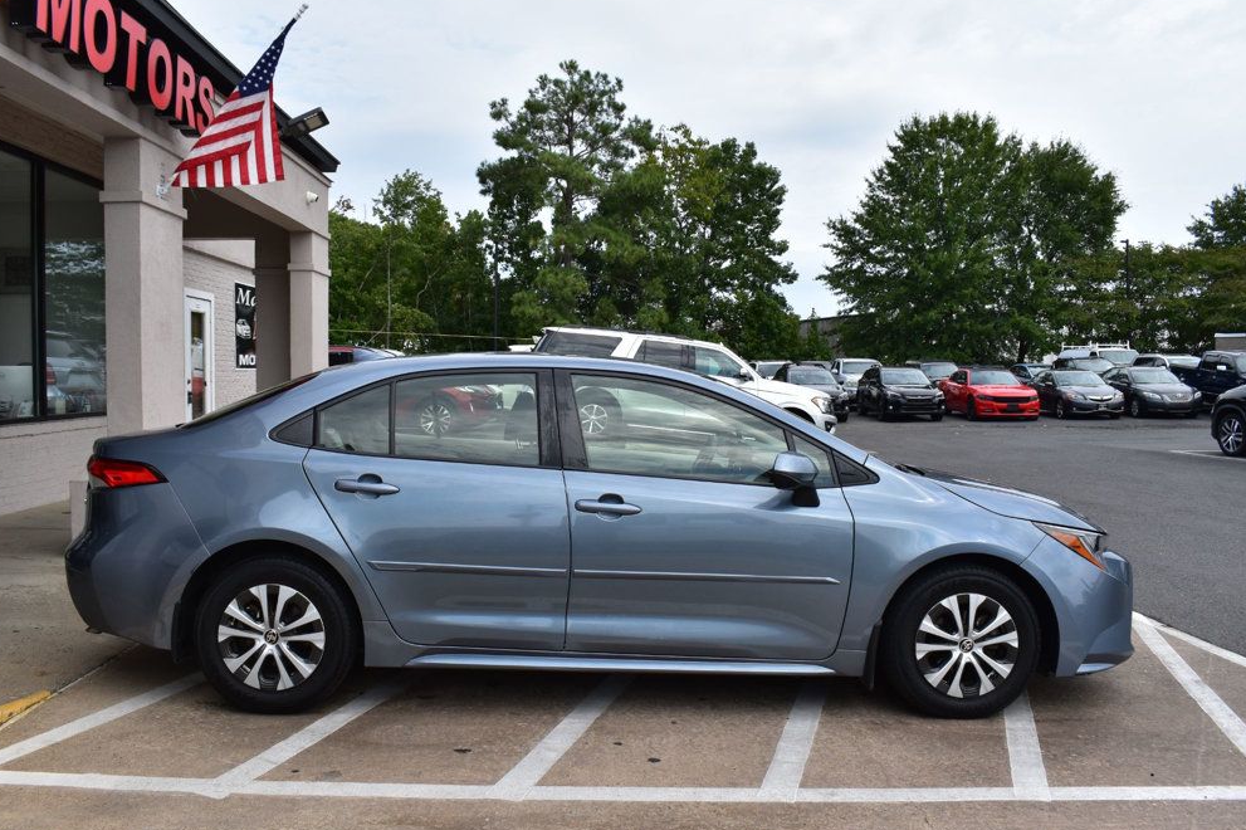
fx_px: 1073
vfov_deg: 42.3
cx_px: 605
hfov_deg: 60.3
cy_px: 410
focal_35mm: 31
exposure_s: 1/500
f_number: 11
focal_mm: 20
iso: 400
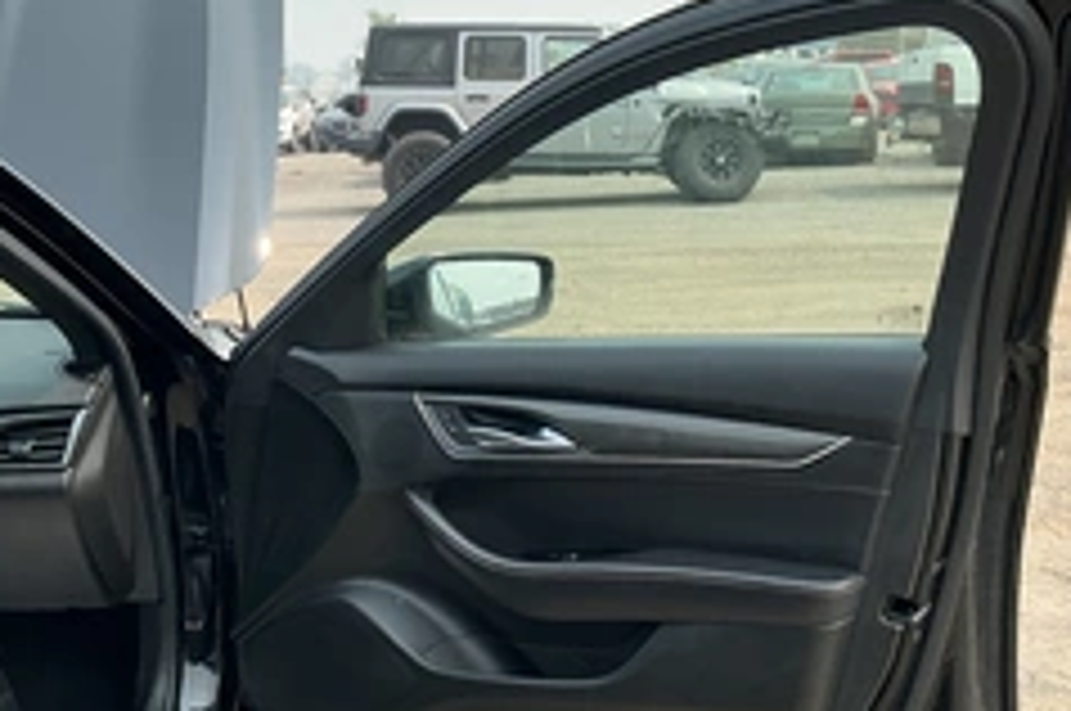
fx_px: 1456
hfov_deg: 39.8
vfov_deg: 27.4
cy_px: 418
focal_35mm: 49
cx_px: 333
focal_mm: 3
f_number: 1.8
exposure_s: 1/792
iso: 25
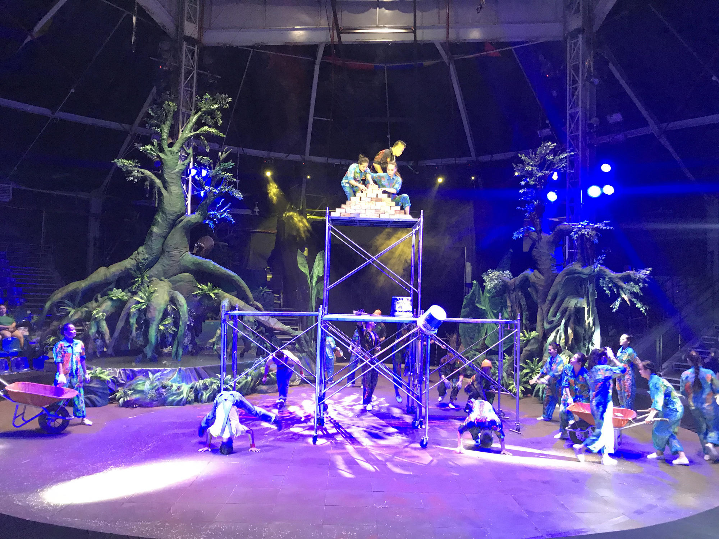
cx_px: 360
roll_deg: -0.4
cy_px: 270
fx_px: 582
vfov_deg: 49.7
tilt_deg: +4.2
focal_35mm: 28
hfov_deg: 63.4
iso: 100
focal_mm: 3.99
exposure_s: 1/11
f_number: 1.8
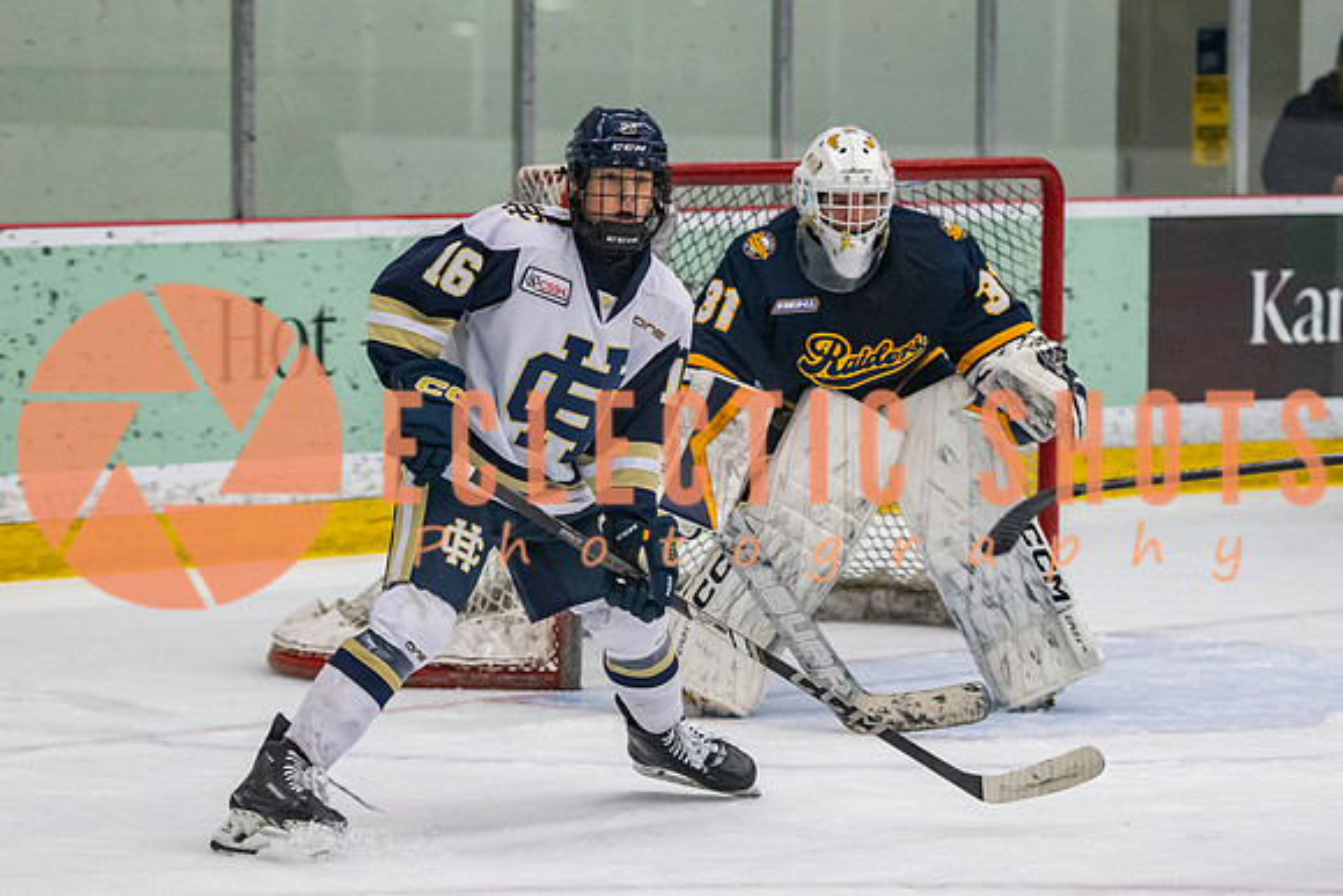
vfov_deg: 7.4
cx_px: 739
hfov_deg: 11.1
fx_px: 6923
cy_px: 412
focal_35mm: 186
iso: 2000
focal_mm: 100
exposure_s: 1/640
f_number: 3.2
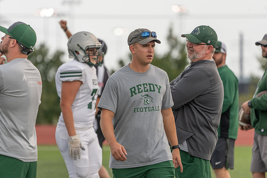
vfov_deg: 3.7
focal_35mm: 376
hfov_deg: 5.5
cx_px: 134
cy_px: 89
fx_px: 2789
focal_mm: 376
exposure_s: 1/500
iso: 640
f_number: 5.6
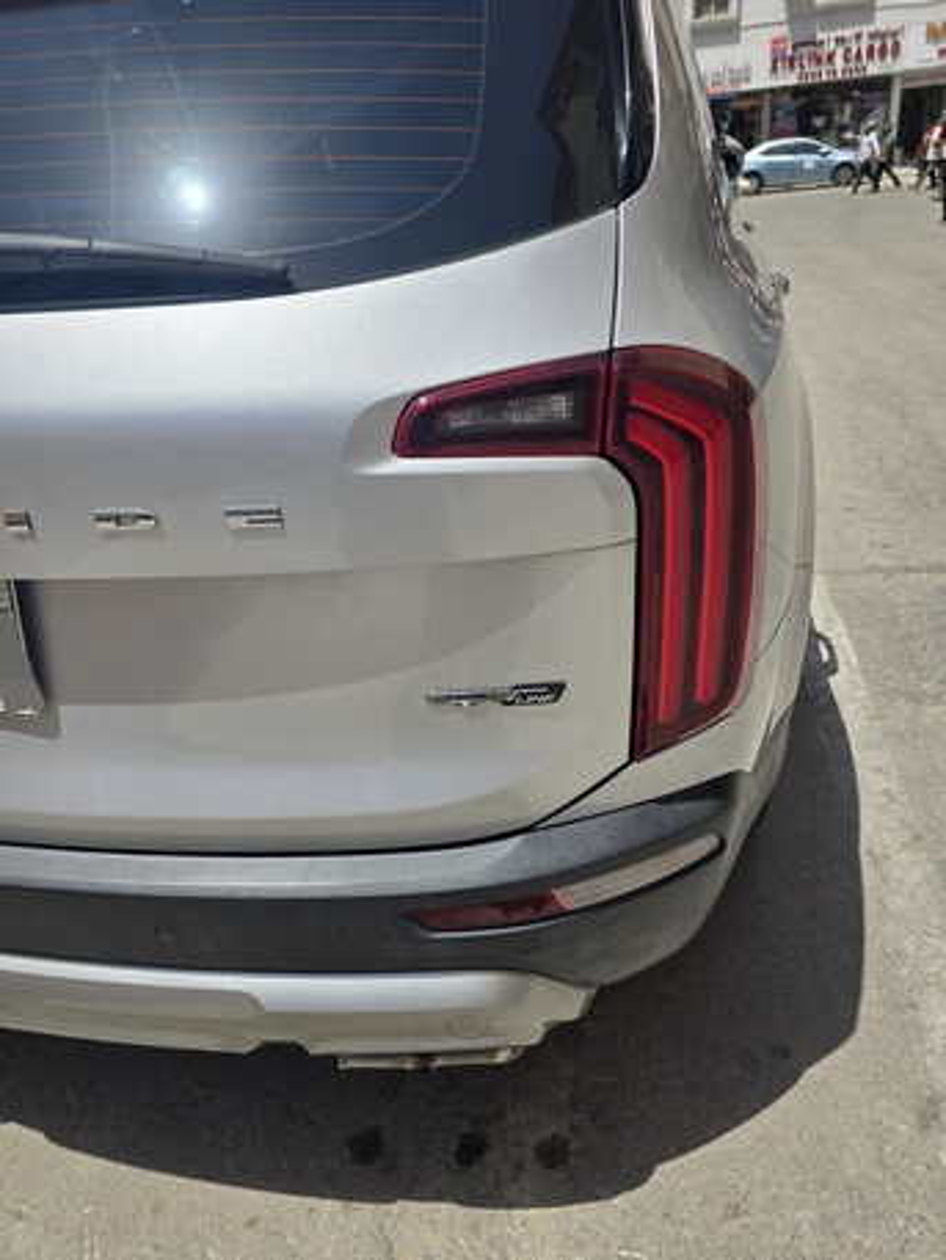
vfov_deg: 73.9
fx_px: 838
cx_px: 473
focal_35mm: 23
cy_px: 630
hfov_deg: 58.9
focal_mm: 6.3
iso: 12
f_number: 1.7
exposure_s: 1/1667
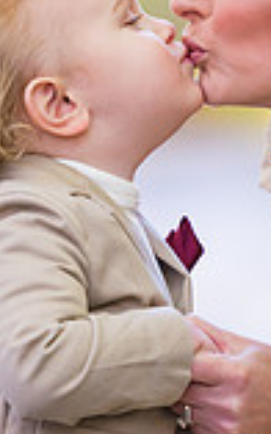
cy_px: 124
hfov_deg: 2.1
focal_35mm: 638
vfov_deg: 3.3
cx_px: 227
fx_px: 7546
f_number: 3.2
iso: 1600
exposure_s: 1/200
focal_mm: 170
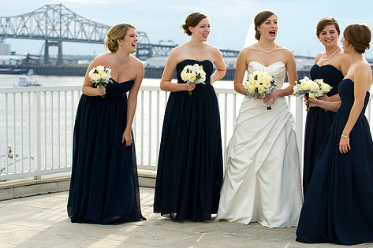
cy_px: 125
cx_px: 198
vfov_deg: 14.0
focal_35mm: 98
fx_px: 1015
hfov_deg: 20.8
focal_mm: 80
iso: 200
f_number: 4
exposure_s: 1/250
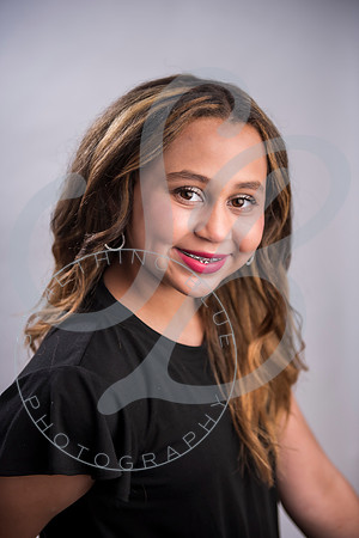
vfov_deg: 33.4
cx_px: 180
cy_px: 269
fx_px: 897
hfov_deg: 22.6
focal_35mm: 60
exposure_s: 1/125
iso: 100
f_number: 2.8
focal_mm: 60
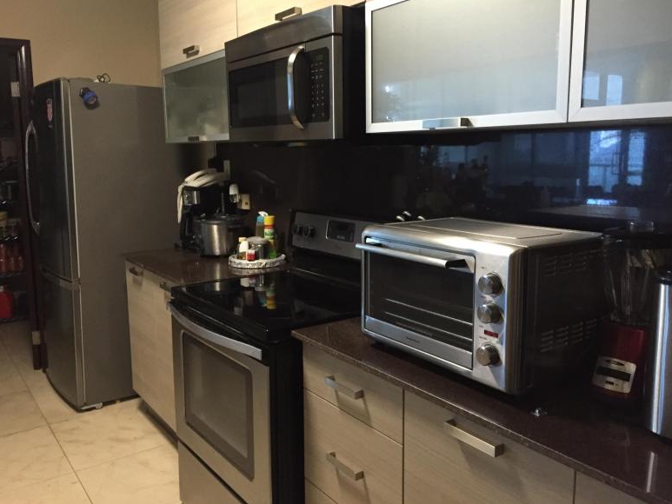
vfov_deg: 46.8
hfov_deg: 60.0
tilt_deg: -8.4
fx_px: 582
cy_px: 245
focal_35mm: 30
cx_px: 332
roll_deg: +0.0
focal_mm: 4.15
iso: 320
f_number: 2.2
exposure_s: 1/15
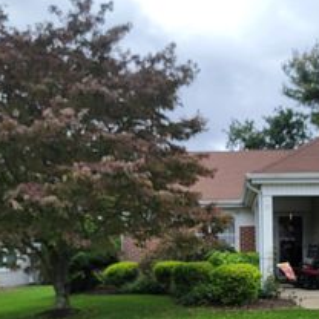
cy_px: 225
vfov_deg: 33.0
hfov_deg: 32.9
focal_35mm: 51
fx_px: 532
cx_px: 229
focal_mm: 6.7
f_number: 1.8
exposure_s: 1/488
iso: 16
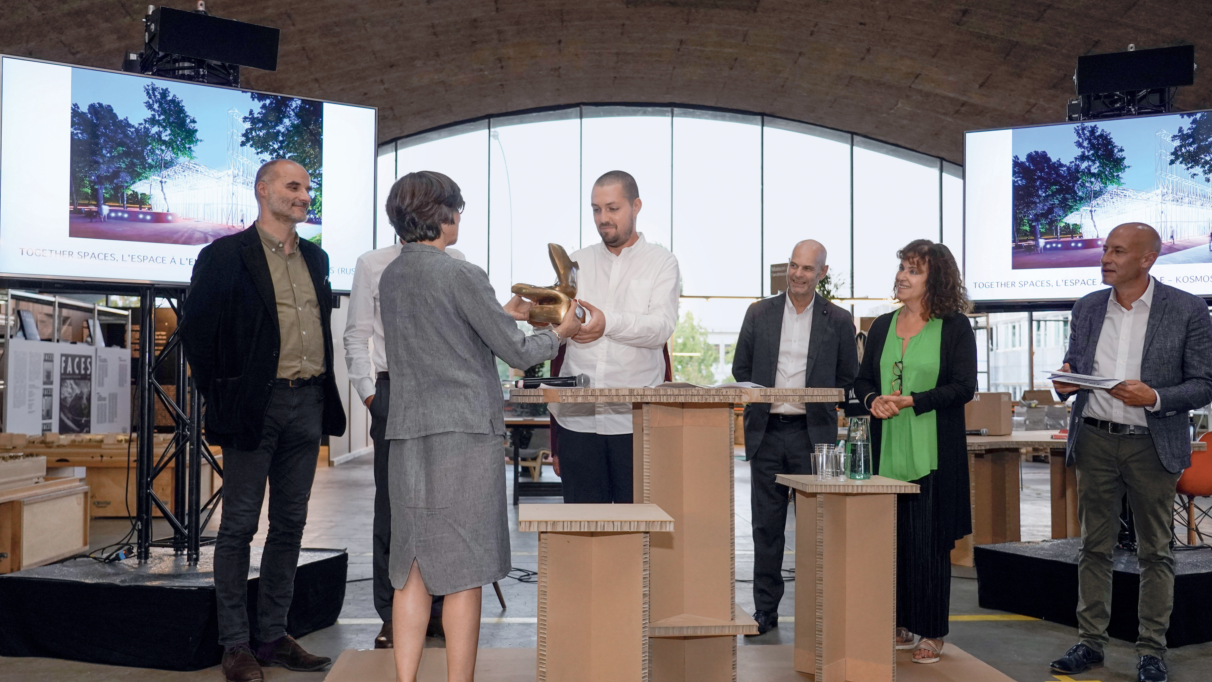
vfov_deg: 36.7
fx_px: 1028
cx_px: 612
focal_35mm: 32
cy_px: 345
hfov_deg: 61.0
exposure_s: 1/160
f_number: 4
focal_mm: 30
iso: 1600
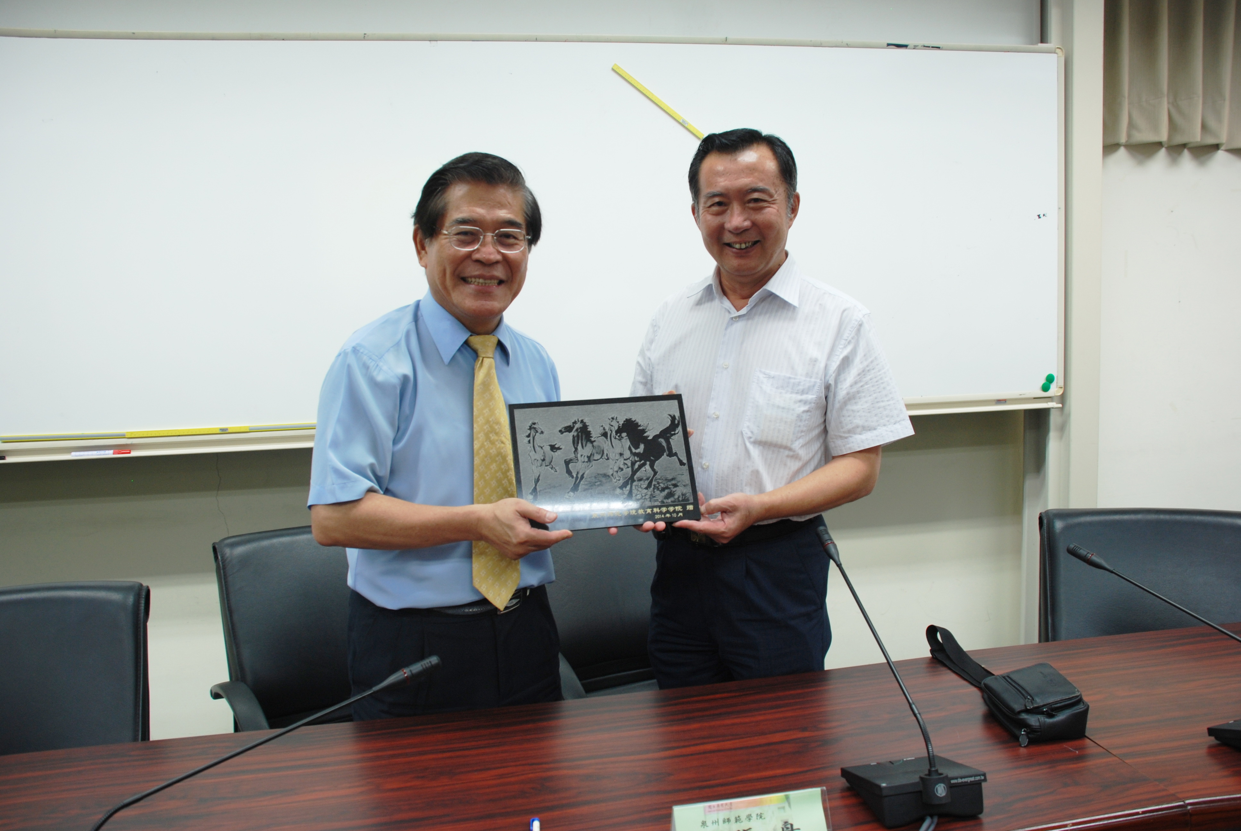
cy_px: 416
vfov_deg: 43.7
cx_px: 620
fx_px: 1035
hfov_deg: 61.9
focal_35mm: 30
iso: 200
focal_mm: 20
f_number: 3.8
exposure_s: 1/20
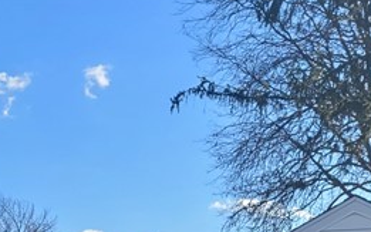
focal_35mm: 108
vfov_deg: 11.2
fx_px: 1092
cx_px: 183
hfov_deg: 19.3
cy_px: 434
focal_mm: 5.4
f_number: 1.8
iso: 40
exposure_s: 1/1369
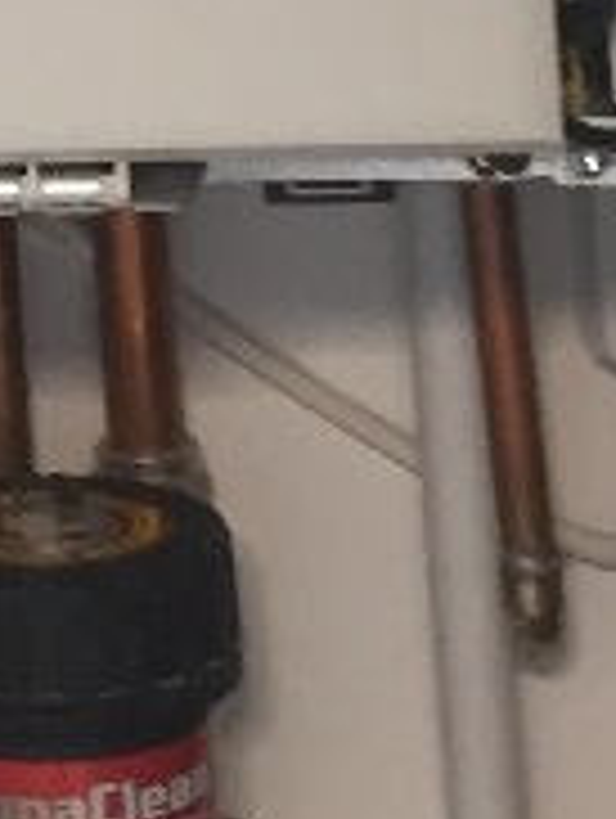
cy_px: -1066
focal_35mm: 191
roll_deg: +1.0
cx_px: -504
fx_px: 4521
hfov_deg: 7.6
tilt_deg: +4.3
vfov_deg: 9.4
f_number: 2.2
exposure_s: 1/33
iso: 125
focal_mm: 4.15
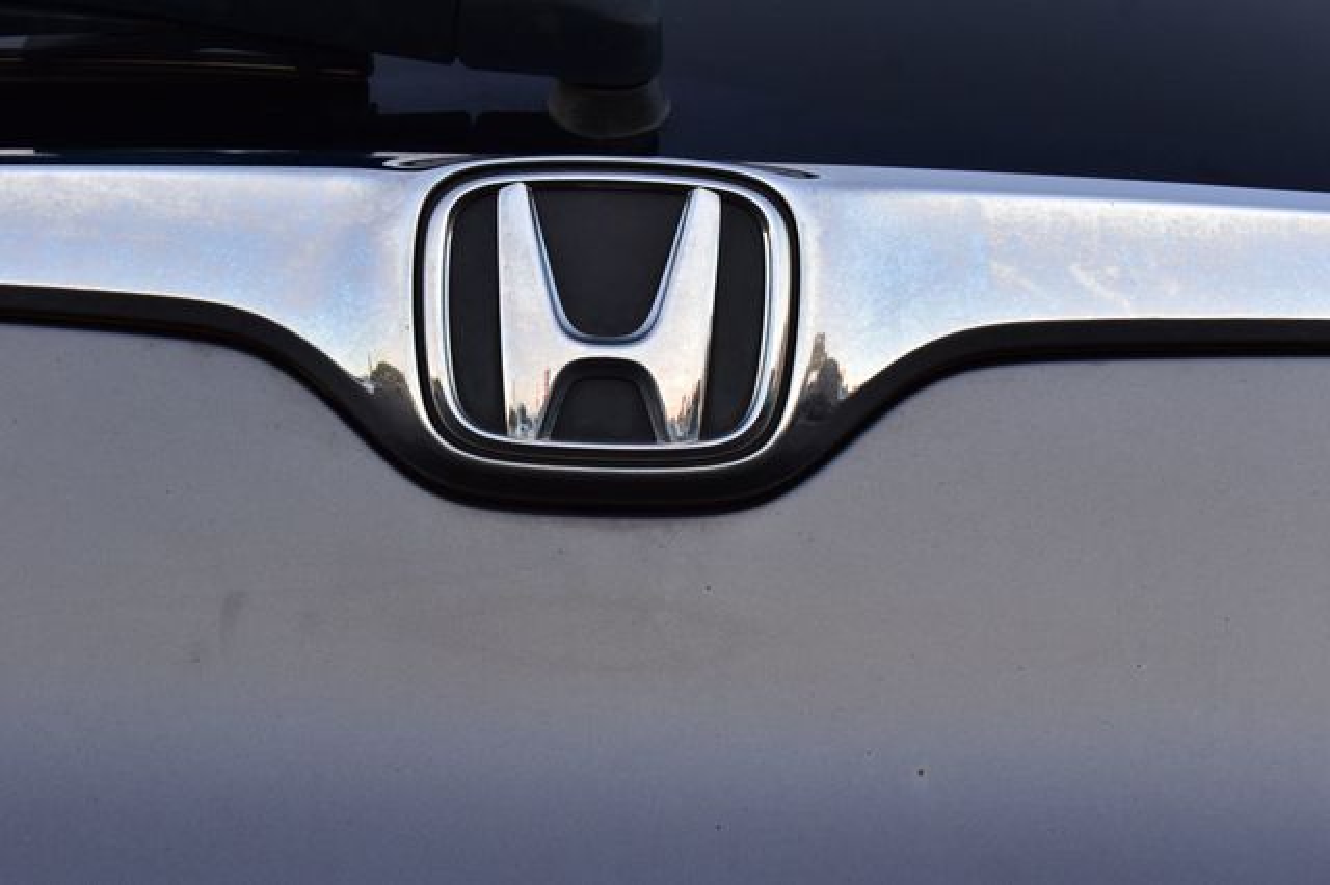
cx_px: 665
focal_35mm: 82
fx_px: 3046
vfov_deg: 16.5
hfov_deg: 24.6
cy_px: 442
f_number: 8
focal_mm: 55
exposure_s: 1/50
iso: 400
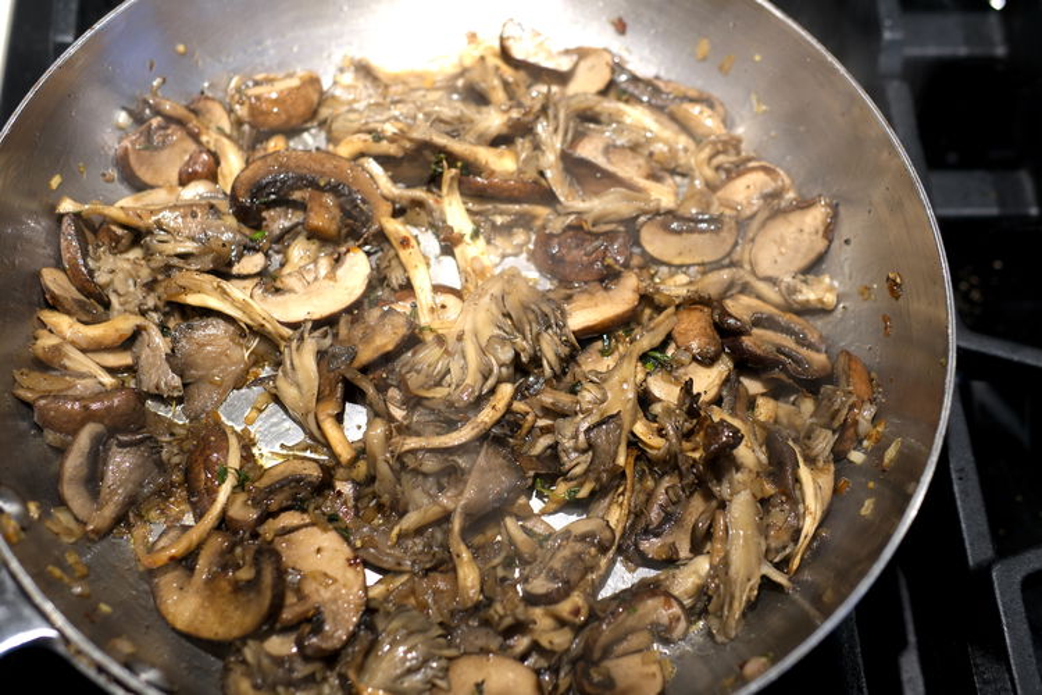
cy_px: 348
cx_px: 521
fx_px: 1302
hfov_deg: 43.6
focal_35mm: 45
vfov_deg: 29.9
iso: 250
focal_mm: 30
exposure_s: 1/42
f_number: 2.8
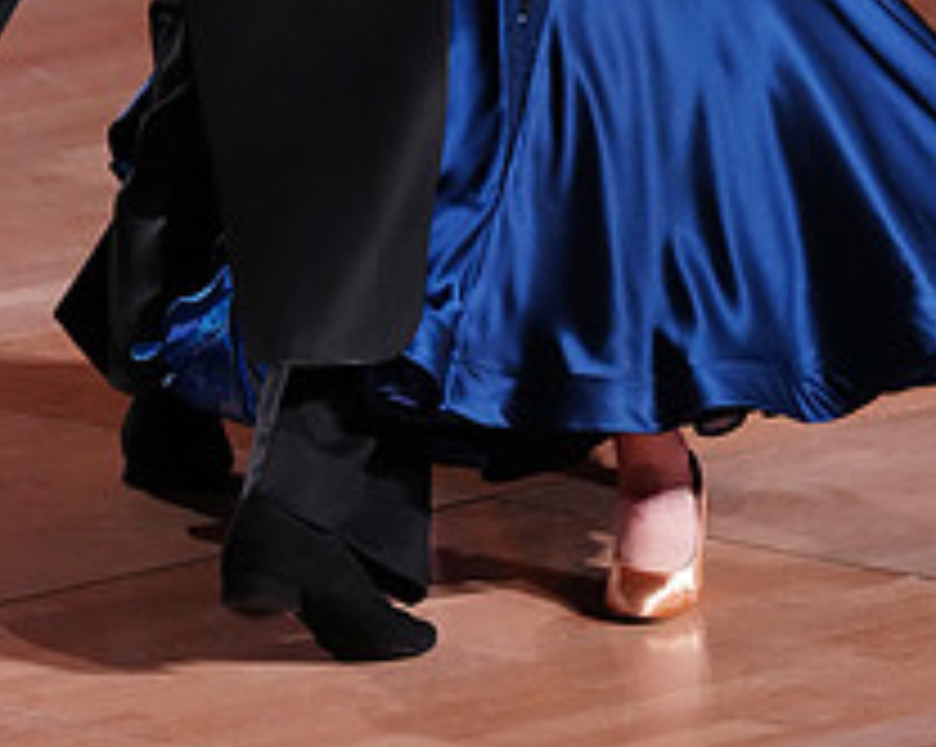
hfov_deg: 3.7
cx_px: 322
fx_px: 14502
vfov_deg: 2.9
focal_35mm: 524
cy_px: -356
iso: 4000
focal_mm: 200
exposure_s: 1/500
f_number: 4
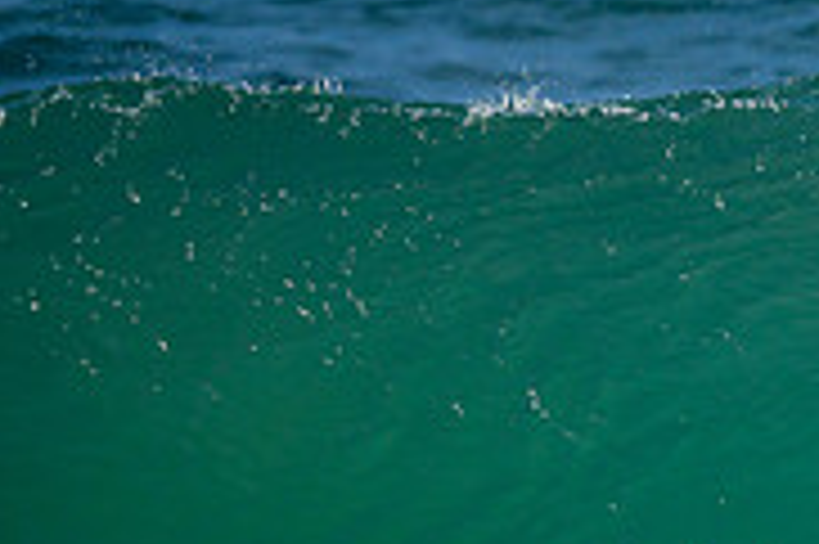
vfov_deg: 0.5
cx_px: 1175
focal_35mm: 2954
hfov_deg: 0.7
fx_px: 67141
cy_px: 585
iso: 250
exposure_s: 1/2000
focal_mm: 800
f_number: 6.3
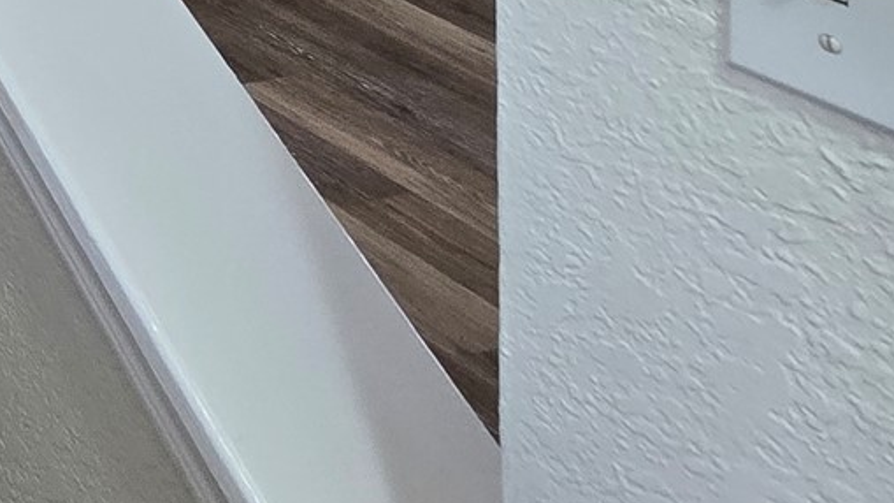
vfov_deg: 14.0
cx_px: -743
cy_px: -726
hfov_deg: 21.7
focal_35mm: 57
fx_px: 1351
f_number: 2.2
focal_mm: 2.2
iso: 200
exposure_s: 1/60
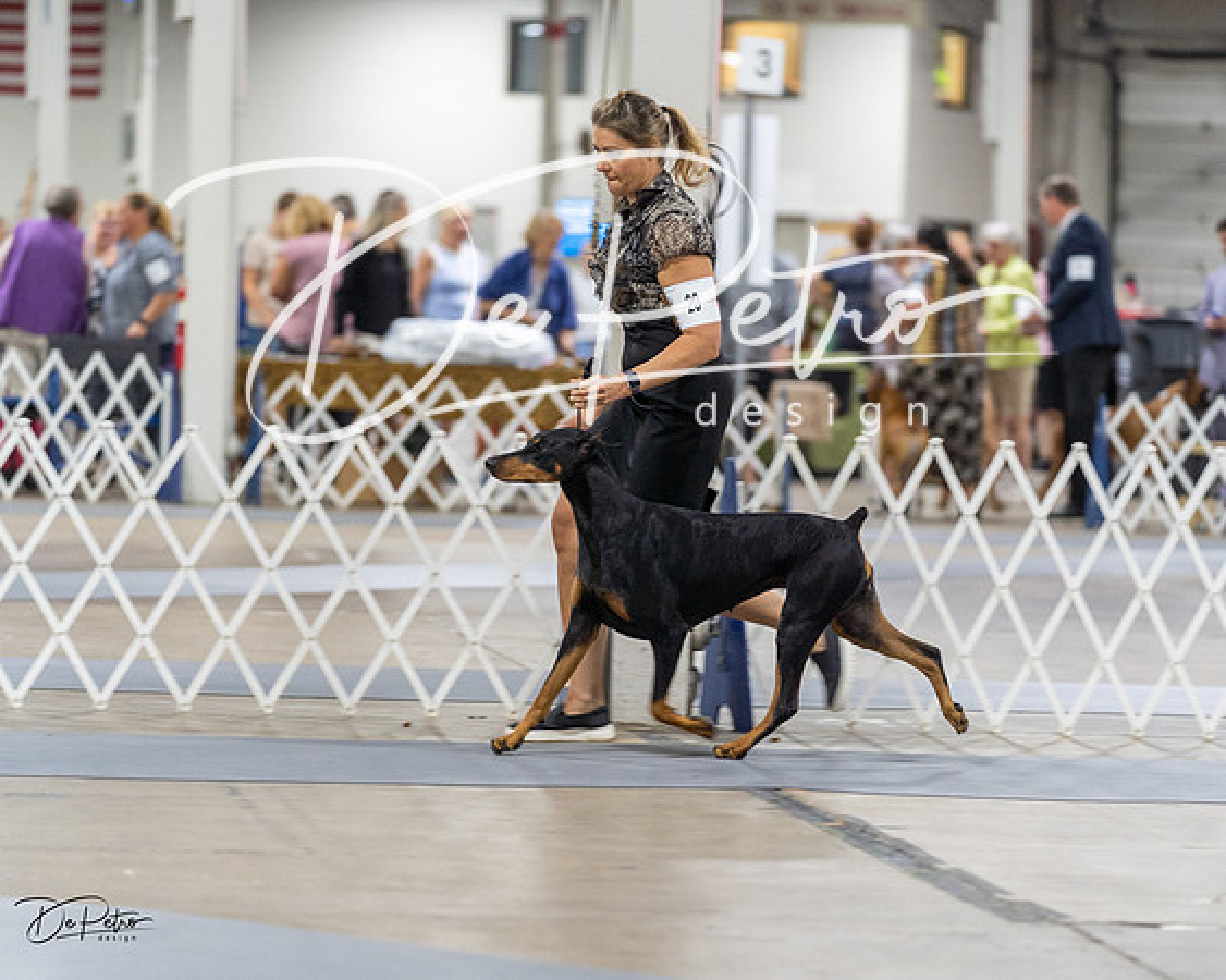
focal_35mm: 150
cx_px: 613
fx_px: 5433
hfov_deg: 12.9
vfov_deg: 10.3
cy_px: 490
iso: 2000
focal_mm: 133
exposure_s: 1/160
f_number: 2.8
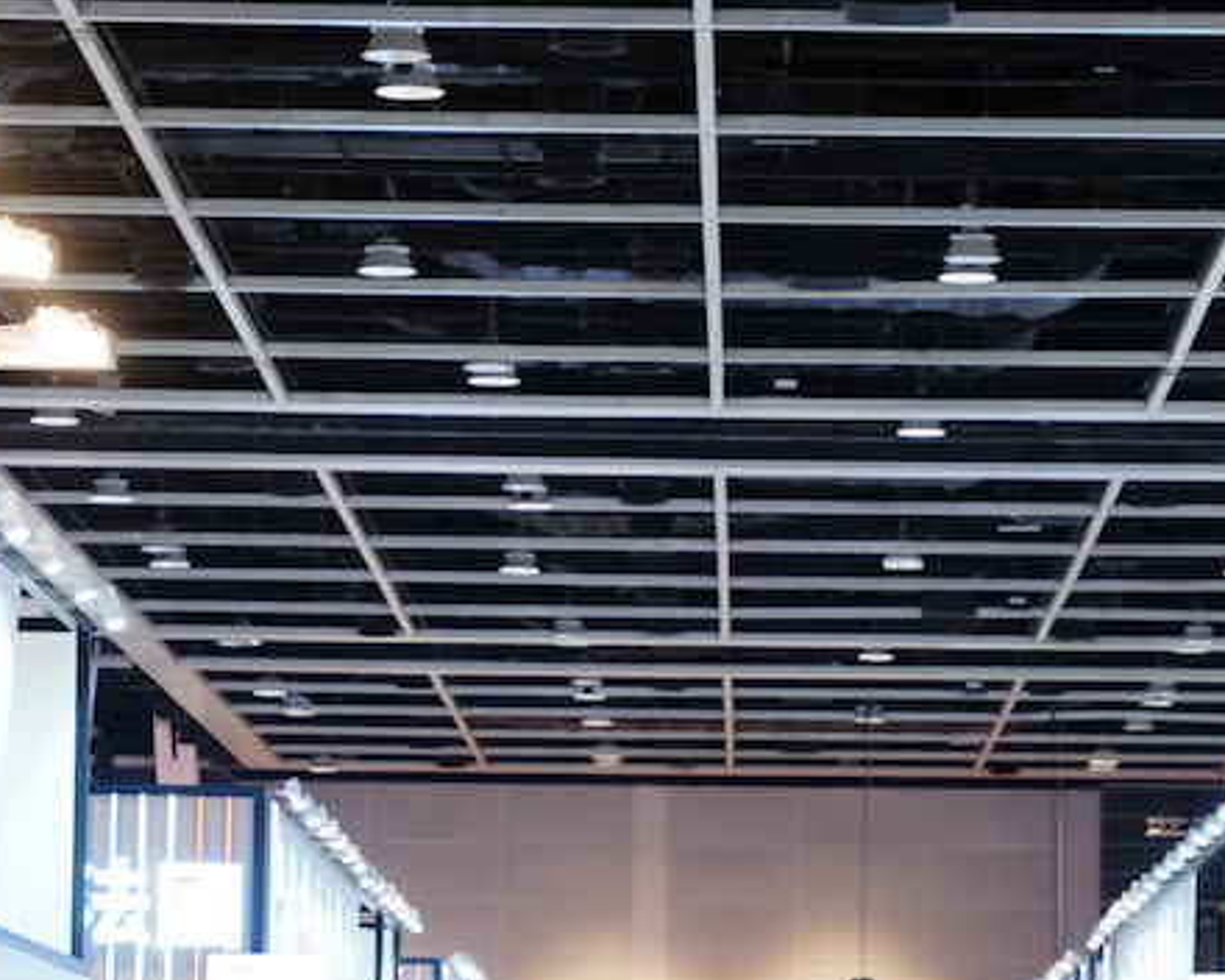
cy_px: 1029
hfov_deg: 10.1
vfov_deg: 8.0
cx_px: 721
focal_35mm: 191
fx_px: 6925
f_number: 4
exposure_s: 1/160
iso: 1250
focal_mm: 70
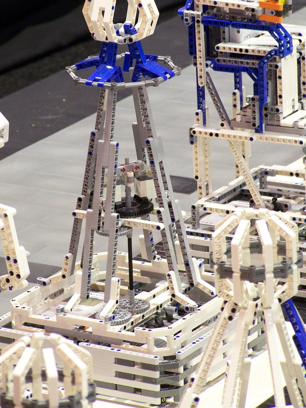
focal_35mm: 260
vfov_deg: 7.6
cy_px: 151
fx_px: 3064
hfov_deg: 5.7
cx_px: 122
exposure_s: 1/3
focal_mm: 31.3
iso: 80
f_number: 3.2
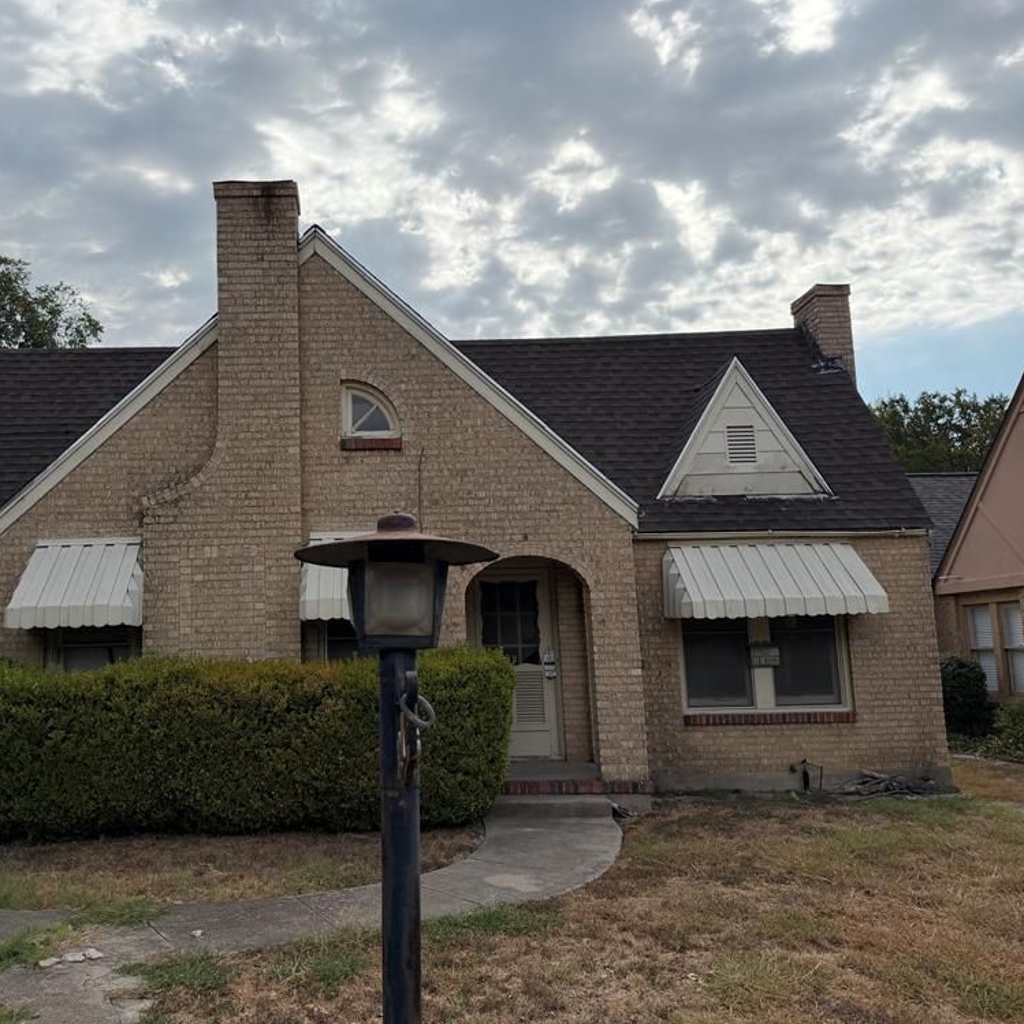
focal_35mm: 29
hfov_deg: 55.0
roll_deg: +2.5
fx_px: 971
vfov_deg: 55.6
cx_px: 386
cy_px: 515
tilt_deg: +8.4
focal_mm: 6.76
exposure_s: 1/9091
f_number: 1.78
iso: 100
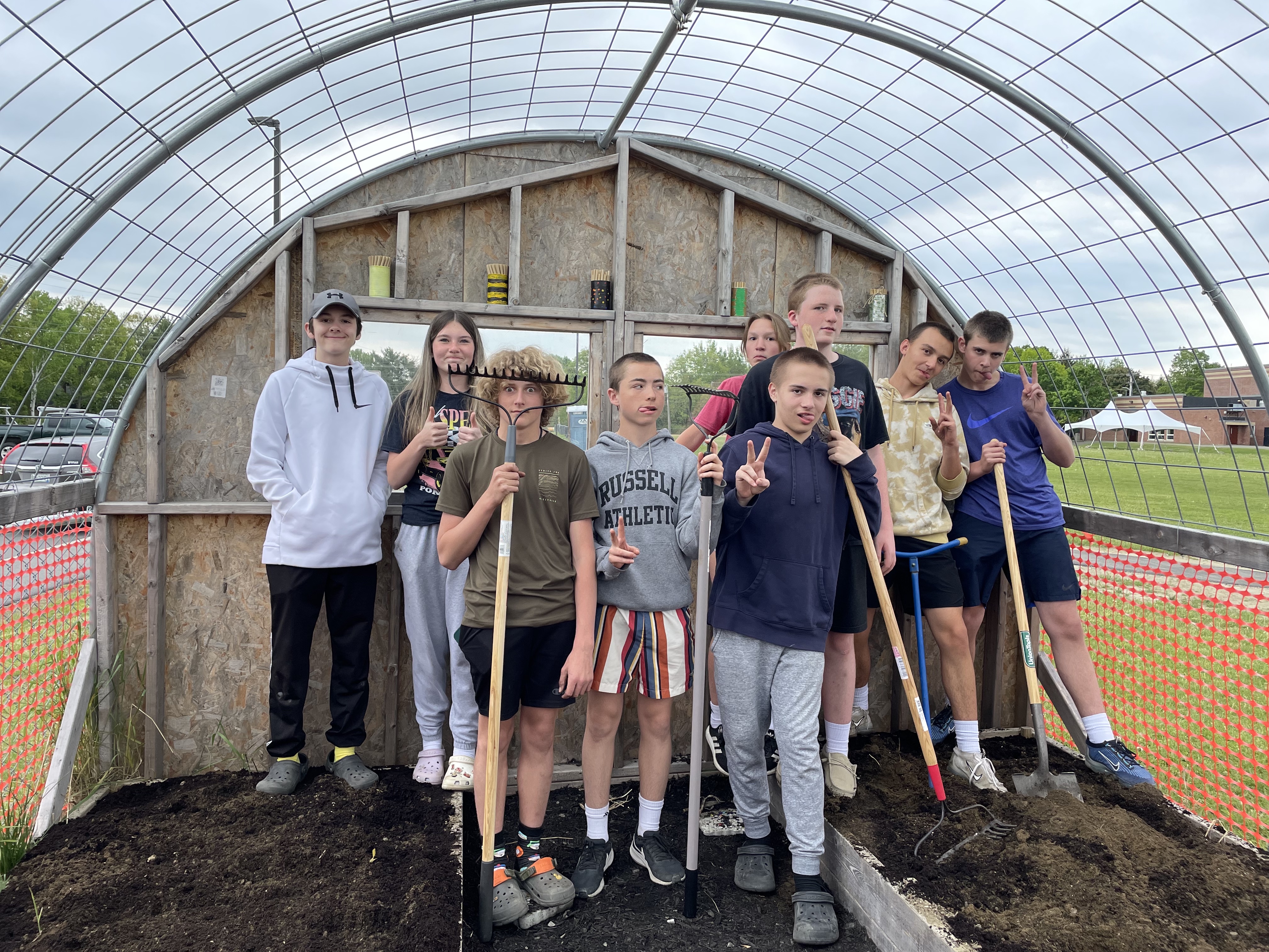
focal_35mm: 26
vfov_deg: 53.1
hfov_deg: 67.3
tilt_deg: -2.9
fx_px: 953
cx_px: 634
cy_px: 476
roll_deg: -1.4
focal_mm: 4.2
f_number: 1.6
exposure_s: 1/924
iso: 50
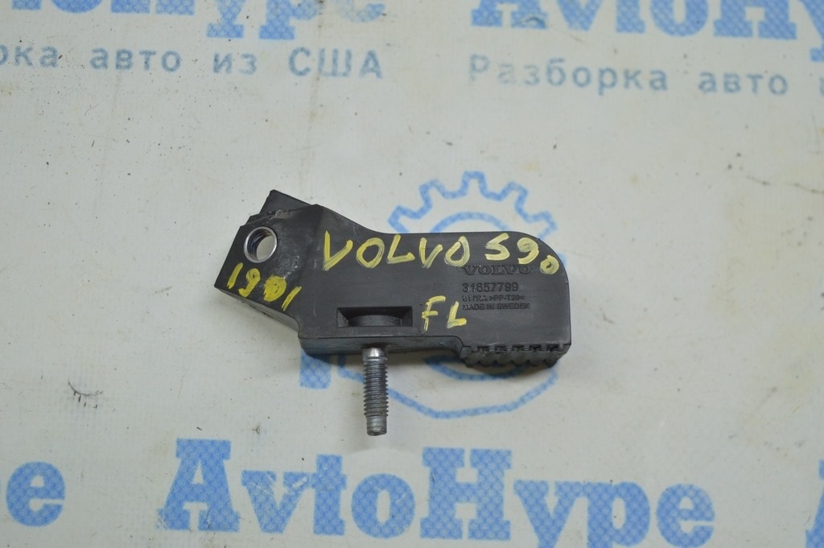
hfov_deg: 33.4
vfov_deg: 22.6
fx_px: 1372
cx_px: 412
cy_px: 274
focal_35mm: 60
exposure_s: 1/50
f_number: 4.8
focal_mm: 40
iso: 400
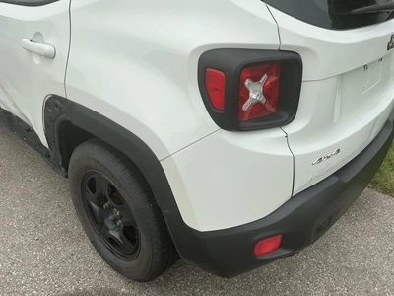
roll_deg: -3.6
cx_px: 197
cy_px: 148
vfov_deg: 49.7
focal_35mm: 28
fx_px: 319
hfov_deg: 63.4
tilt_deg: -28.5
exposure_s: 1/534
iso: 25
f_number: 1.8
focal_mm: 3
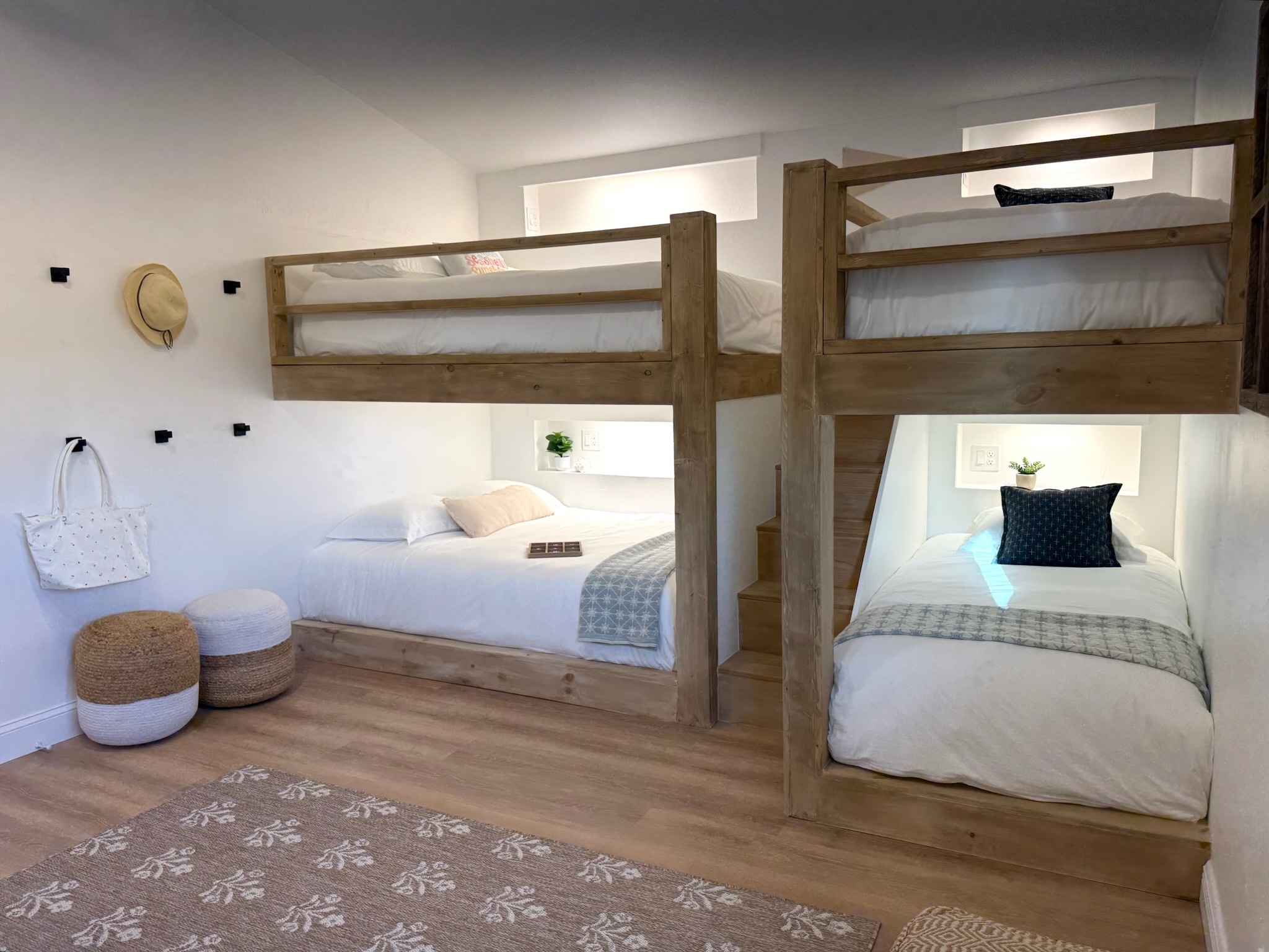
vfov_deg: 56.8
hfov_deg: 71.6
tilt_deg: -7.6
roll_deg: +2.4
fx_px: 880
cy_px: 476
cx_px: 634
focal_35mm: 24
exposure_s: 1/234
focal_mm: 6.76
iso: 125
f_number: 1.78
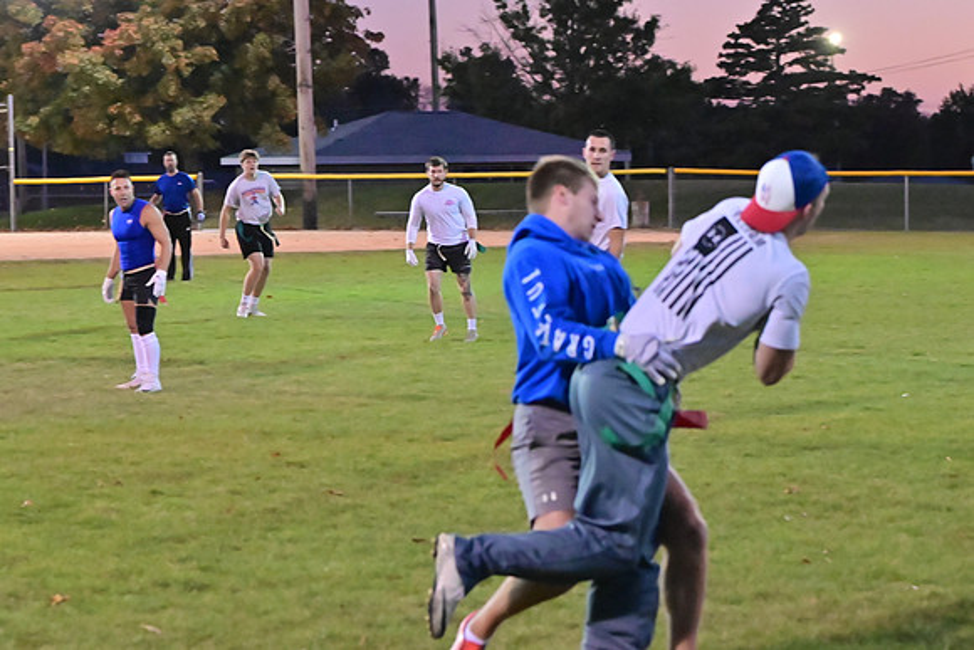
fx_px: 3112
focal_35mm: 115
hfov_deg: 17.8
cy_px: 325
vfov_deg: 11.9
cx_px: 487
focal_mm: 77
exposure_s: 1/400
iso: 6400
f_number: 4
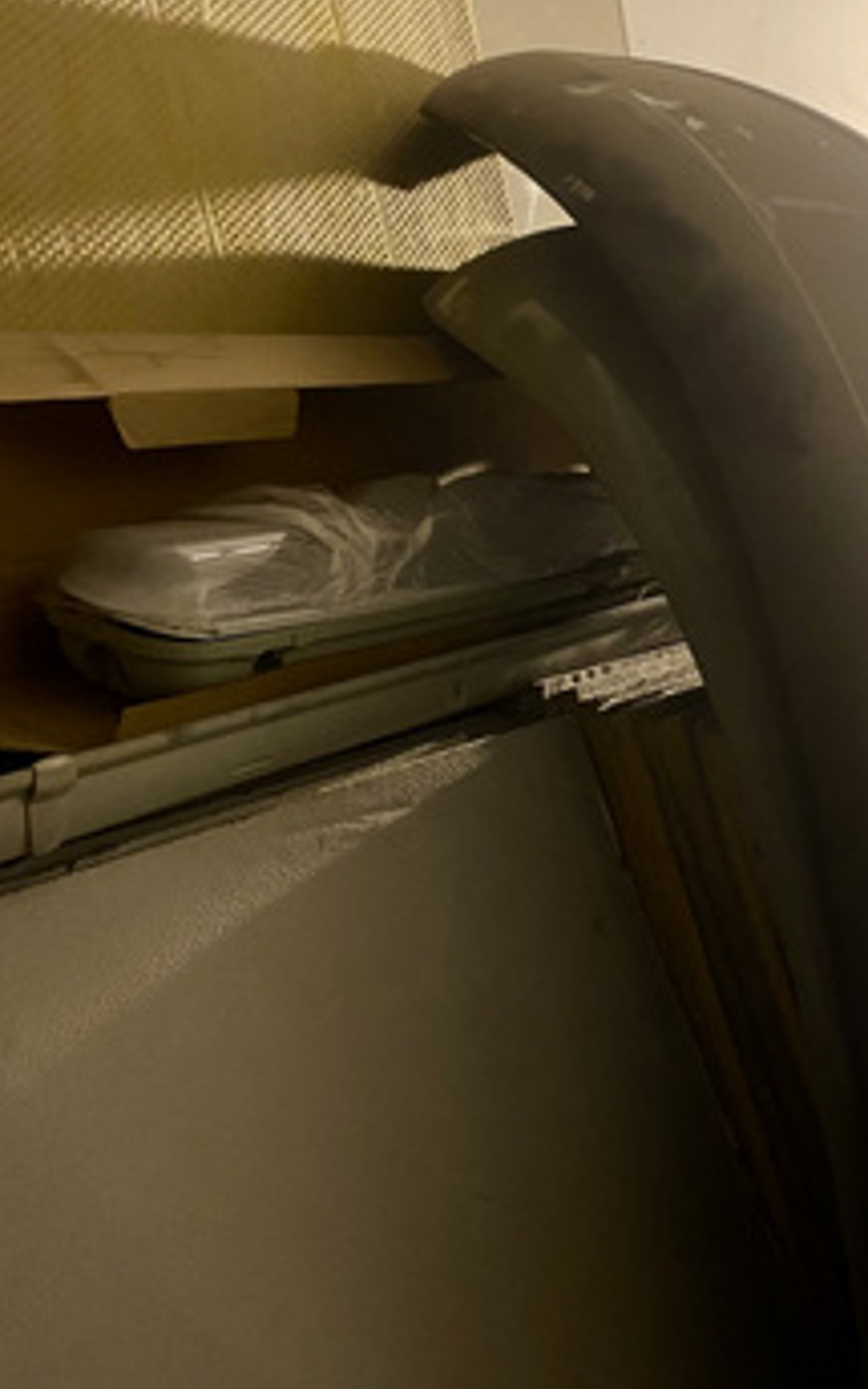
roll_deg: +1.3
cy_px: 860
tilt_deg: -15.5
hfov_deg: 31.5
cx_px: 628
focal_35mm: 40
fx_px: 1514
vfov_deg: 48.9
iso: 1000
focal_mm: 4.25
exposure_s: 1/25
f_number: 1.8
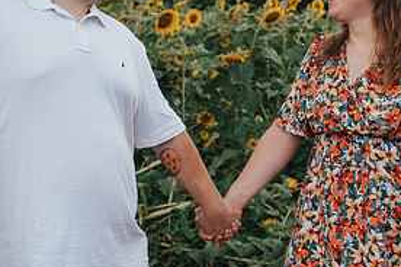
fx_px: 947
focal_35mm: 85
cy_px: 54
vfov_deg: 16.0
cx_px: 290
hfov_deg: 23.7
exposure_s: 1/800
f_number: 3.2
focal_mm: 35
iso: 100
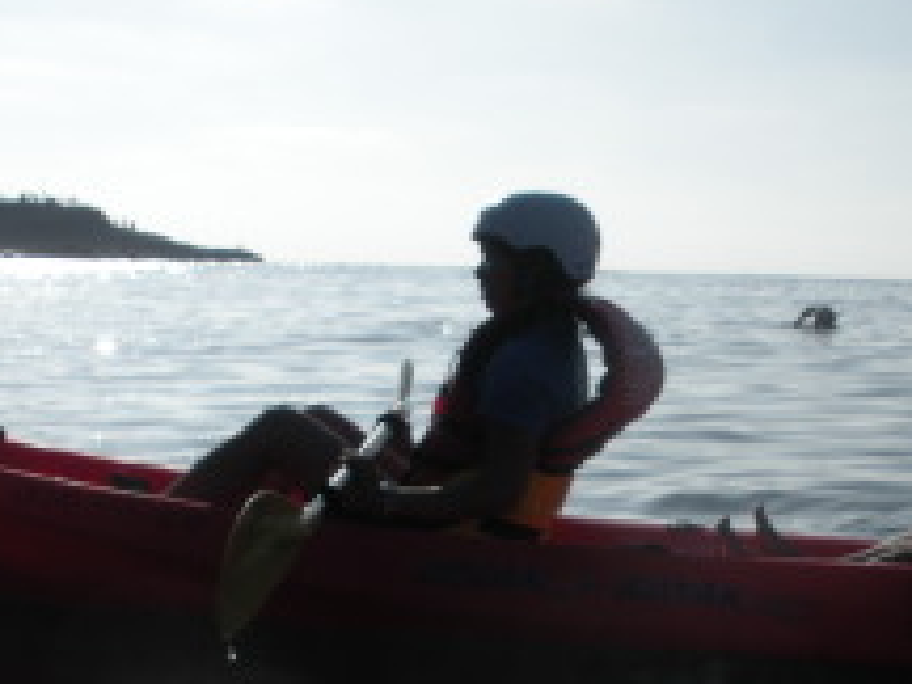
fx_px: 2002
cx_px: 815
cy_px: 494
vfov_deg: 19.3
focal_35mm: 76
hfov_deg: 24.9
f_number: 5.6
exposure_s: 1/992
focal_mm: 6.3
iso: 64
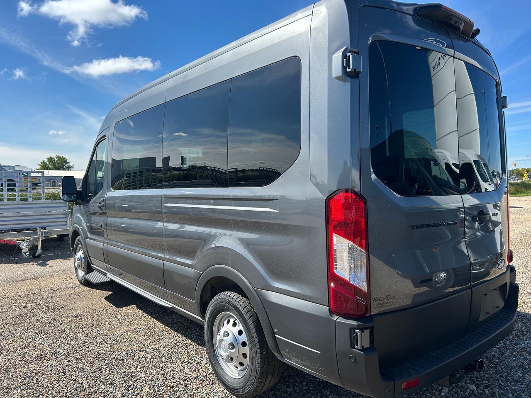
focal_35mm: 26
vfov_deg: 53.1
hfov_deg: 67.3
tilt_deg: -2.7
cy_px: 199
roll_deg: +0.6
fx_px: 399
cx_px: 266
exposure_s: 1/2762
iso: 50
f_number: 1.5
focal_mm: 5.7
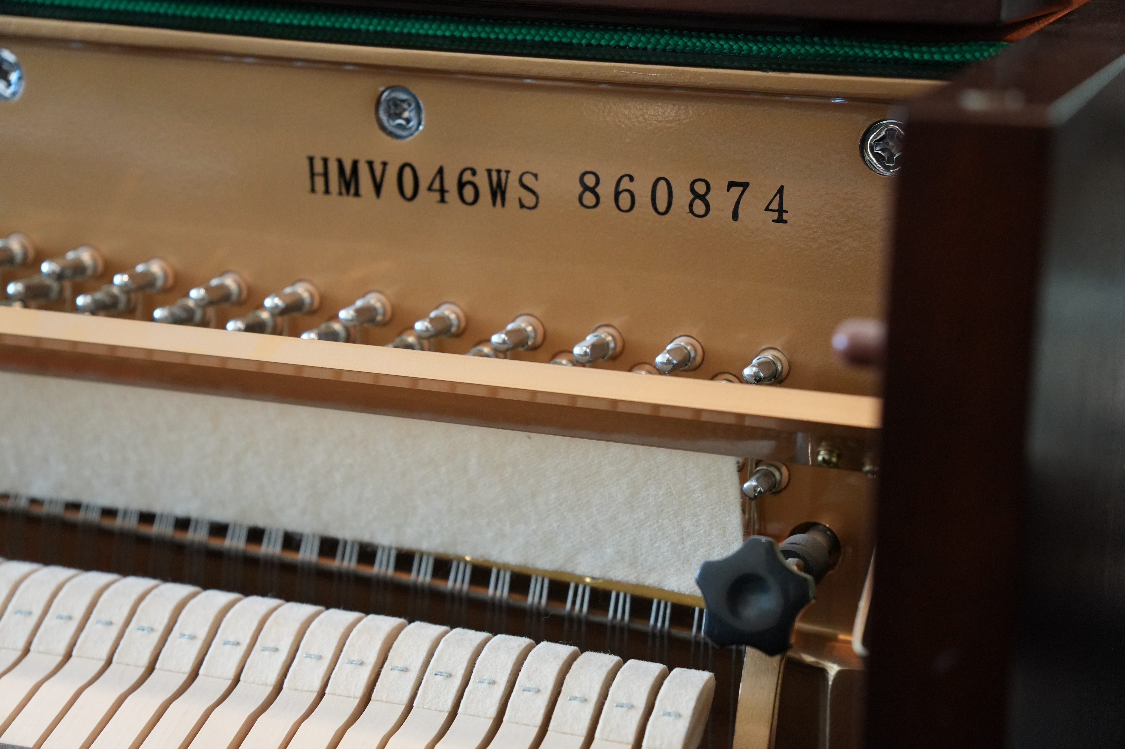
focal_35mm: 69
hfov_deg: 29.3
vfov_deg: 19.7
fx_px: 2155
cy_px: 374
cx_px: 562
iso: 2000
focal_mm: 46
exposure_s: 1/160
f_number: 2.8
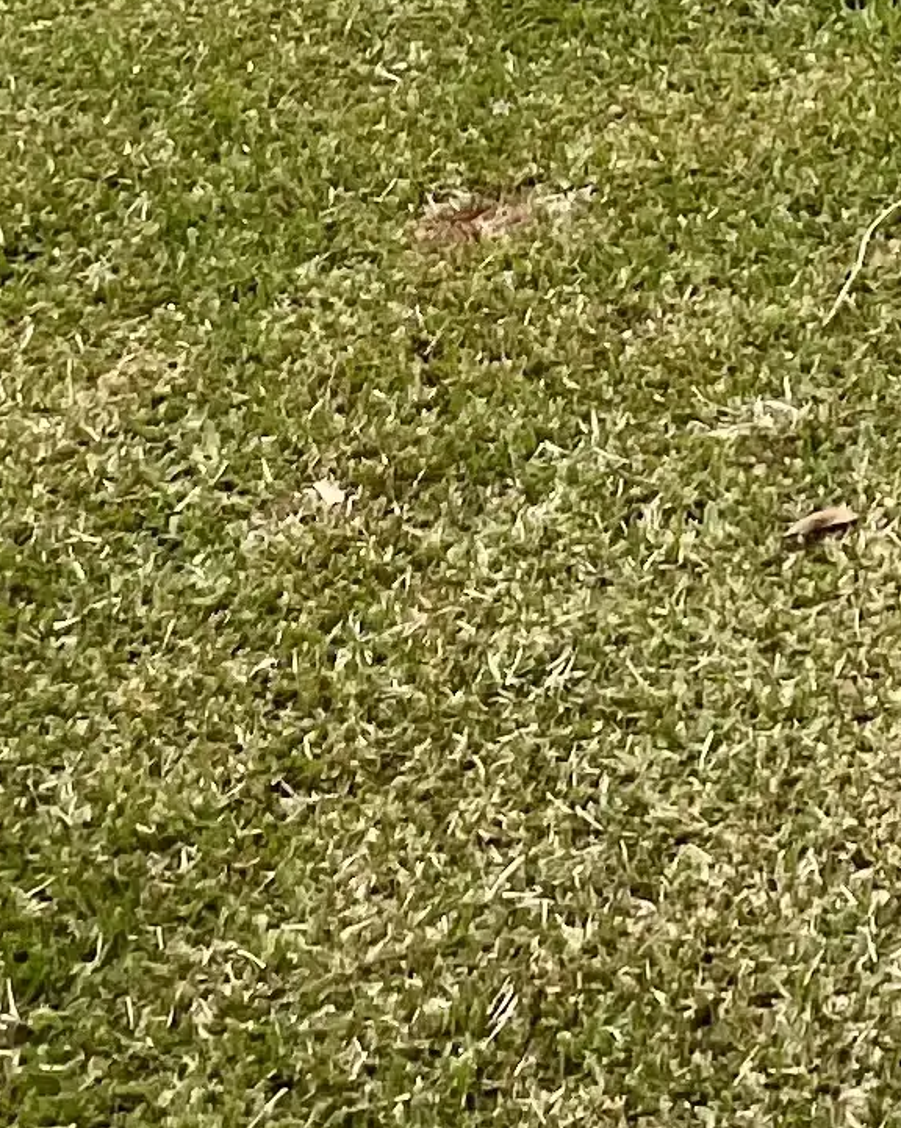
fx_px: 2369
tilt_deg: +0.0
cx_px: 1165
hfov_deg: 19.8
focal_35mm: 71
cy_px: -1111
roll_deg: +0.1
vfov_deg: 18.3
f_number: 1.8
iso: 32
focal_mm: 1.57
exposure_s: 1/326
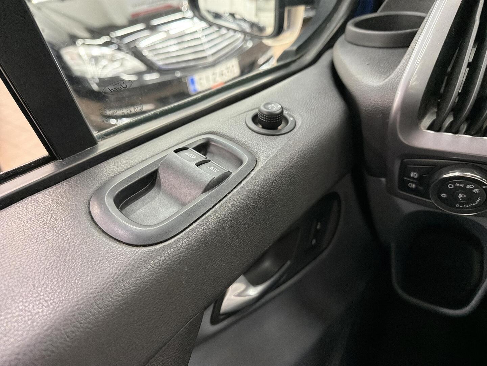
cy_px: 183
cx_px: 244
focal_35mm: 24
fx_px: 338
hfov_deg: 71.6
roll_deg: +9.2
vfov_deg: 56.8
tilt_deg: -36.4
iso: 1250
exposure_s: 1/100
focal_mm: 6.76
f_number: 1.78
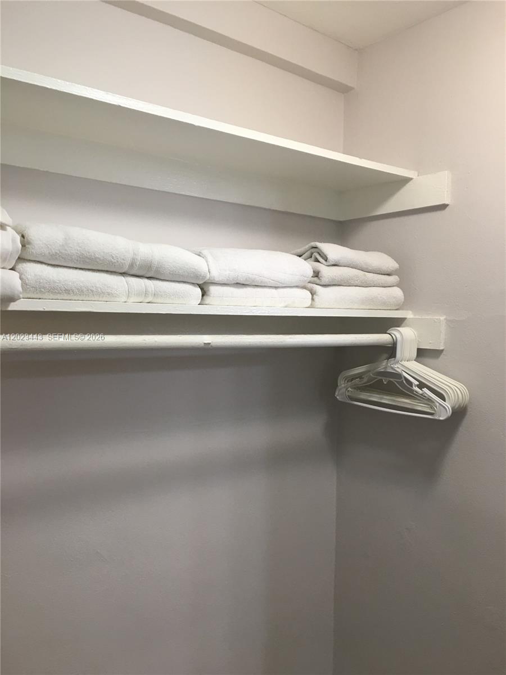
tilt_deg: -0.6
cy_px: 338
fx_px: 565
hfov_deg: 48.2
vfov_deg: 61.7
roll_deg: -1.1
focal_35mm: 29
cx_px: 253
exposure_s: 1/15
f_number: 2.2
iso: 25
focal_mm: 4.15
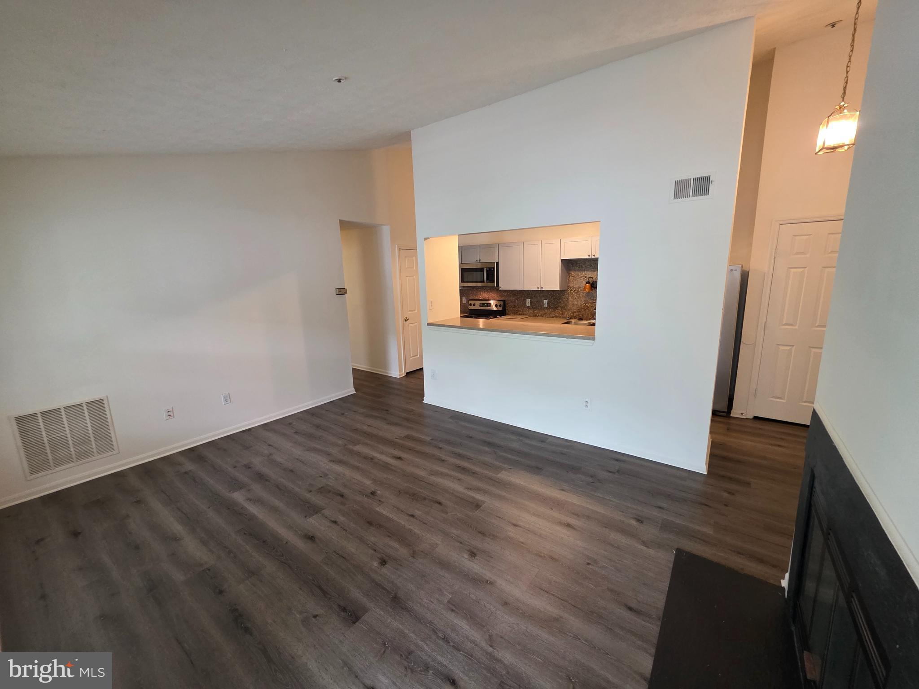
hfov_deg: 106.2
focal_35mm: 13
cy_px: 344
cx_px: 460
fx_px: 345
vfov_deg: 89.9
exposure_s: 1/60
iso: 400
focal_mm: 2.2
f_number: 1.9
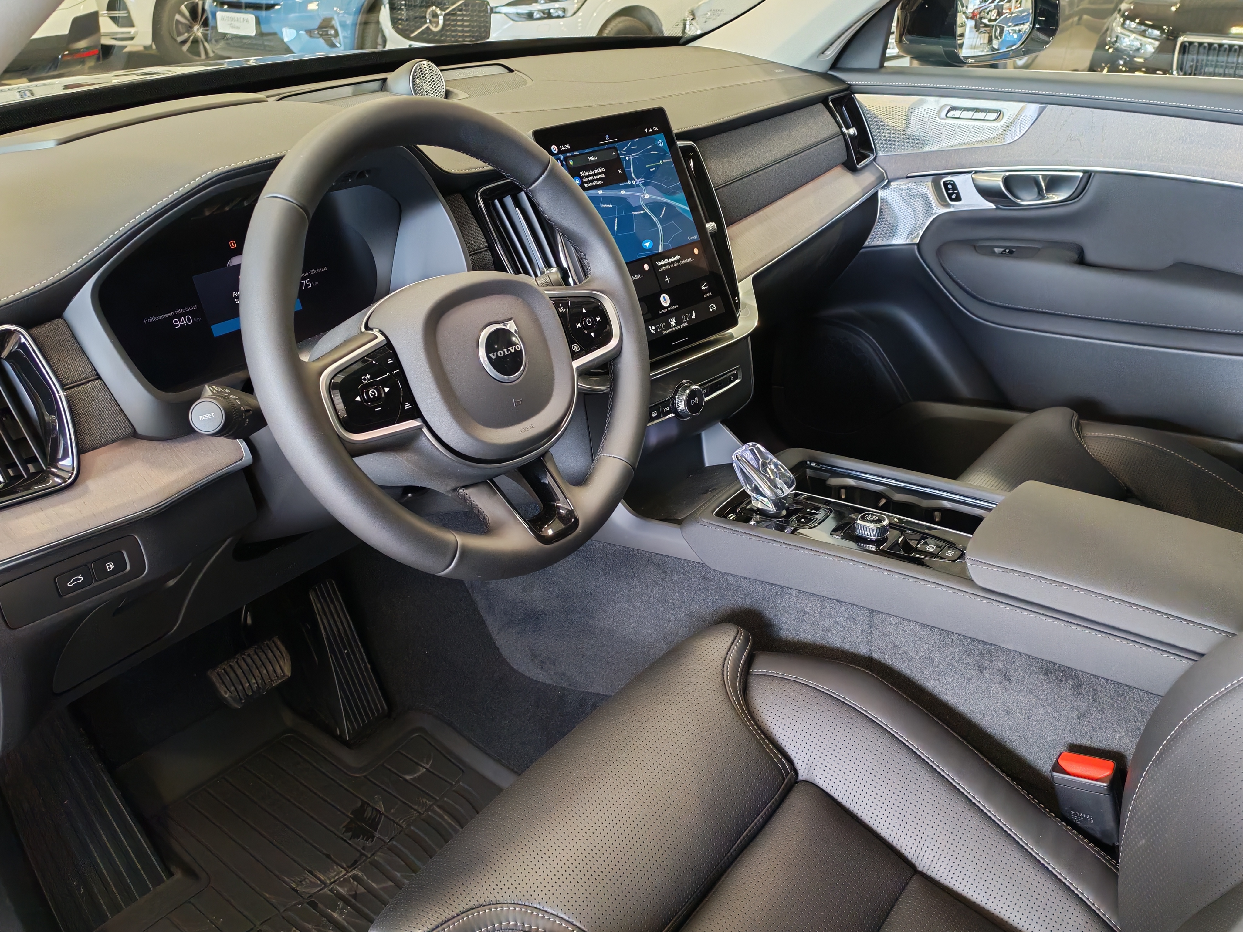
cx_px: 622
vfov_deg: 45.4
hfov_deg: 58.4
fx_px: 1113
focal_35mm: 31
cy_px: 466
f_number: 1.9
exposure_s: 1/100
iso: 1250
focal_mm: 6.12
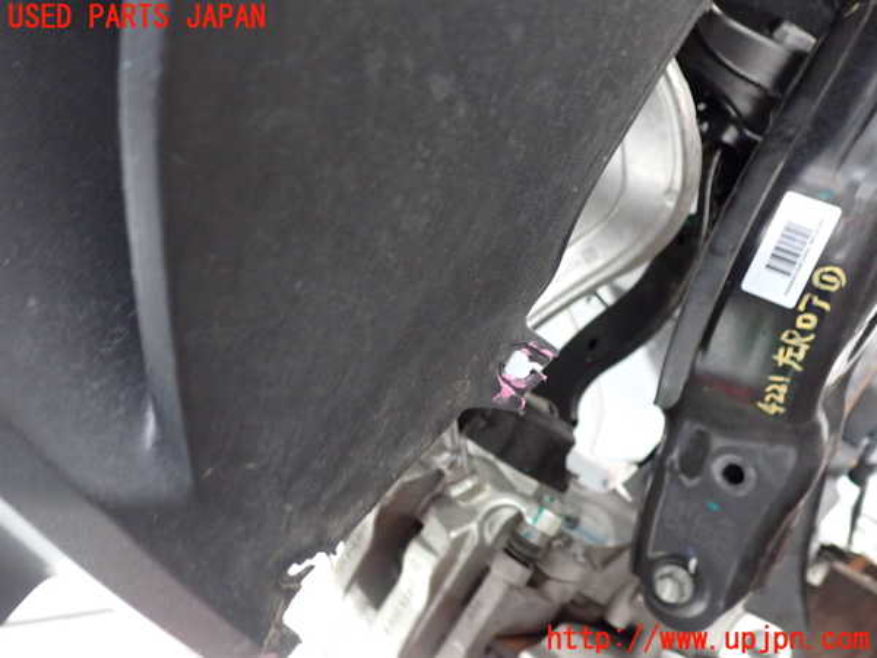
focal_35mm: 30
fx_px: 760
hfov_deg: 60.0
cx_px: 438
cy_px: 329
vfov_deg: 46.8
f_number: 2.3
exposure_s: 1/30
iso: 640
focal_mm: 5.4
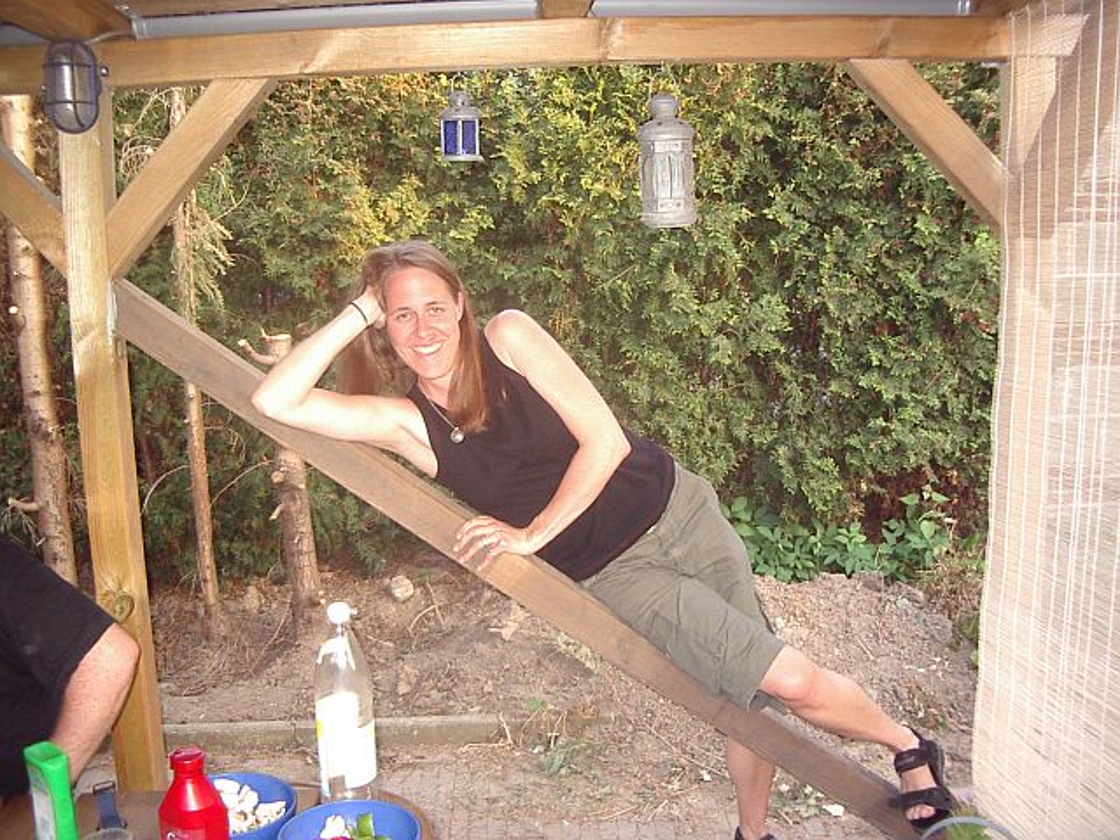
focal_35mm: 38
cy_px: 420
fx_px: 1229
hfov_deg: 49.0
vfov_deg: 37.7
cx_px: 560
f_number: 2.6
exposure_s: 1/60
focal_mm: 5.8
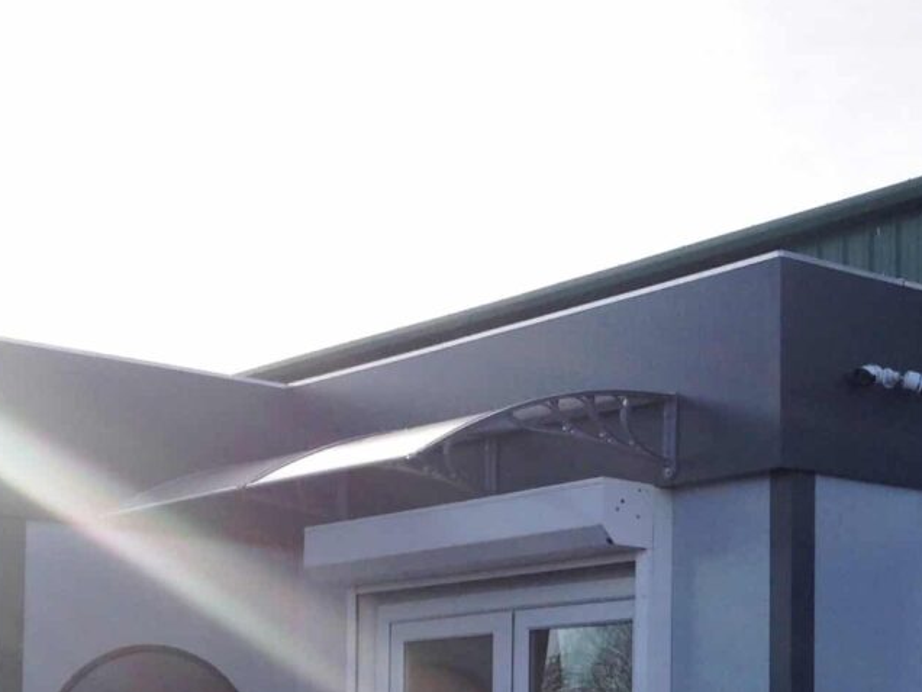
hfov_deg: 23.0
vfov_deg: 17.3
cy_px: 722
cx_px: 815
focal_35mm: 83
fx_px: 2211
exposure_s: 1/1391
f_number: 2.4
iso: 50
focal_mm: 4.12
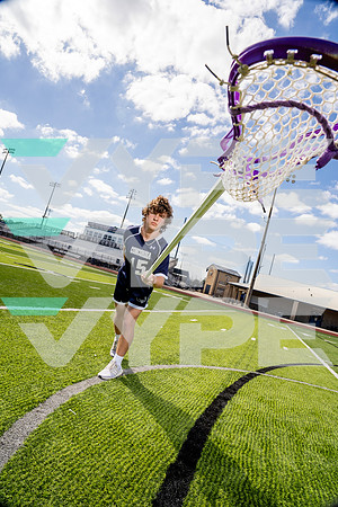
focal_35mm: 20
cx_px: 169
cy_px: 254
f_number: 8
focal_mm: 20
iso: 100
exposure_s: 1/250
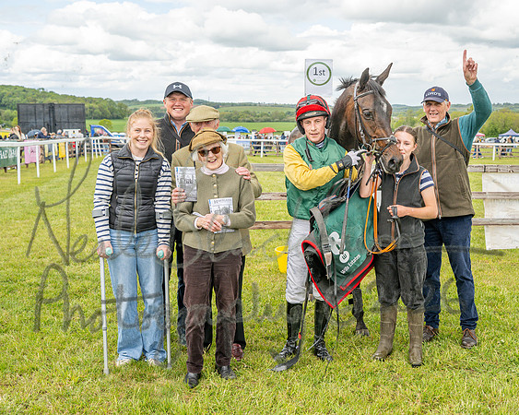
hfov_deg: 40.4
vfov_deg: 33.2
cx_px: 345
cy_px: 202
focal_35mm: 45
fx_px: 696
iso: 400
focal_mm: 36
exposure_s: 1/800
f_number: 5
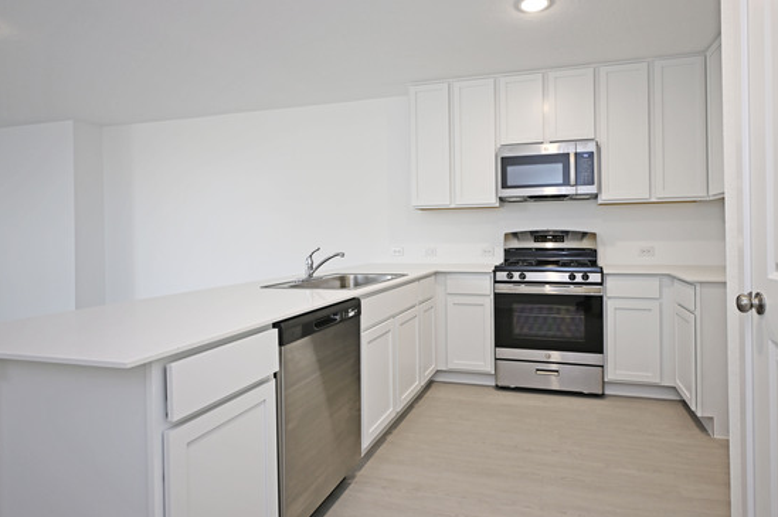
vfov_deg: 59.3
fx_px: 453
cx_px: 438
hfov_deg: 80.9
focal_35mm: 21
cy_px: 234
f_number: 3.5
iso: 64
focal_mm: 12
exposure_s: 1/20
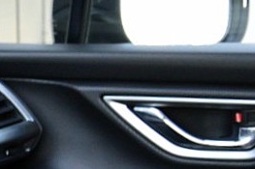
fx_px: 1310
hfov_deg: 9.3
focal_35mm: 185
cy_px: 238
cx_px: -456
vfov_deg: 7.3
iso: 800
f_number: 6.3
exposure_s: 1/60
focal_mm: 20
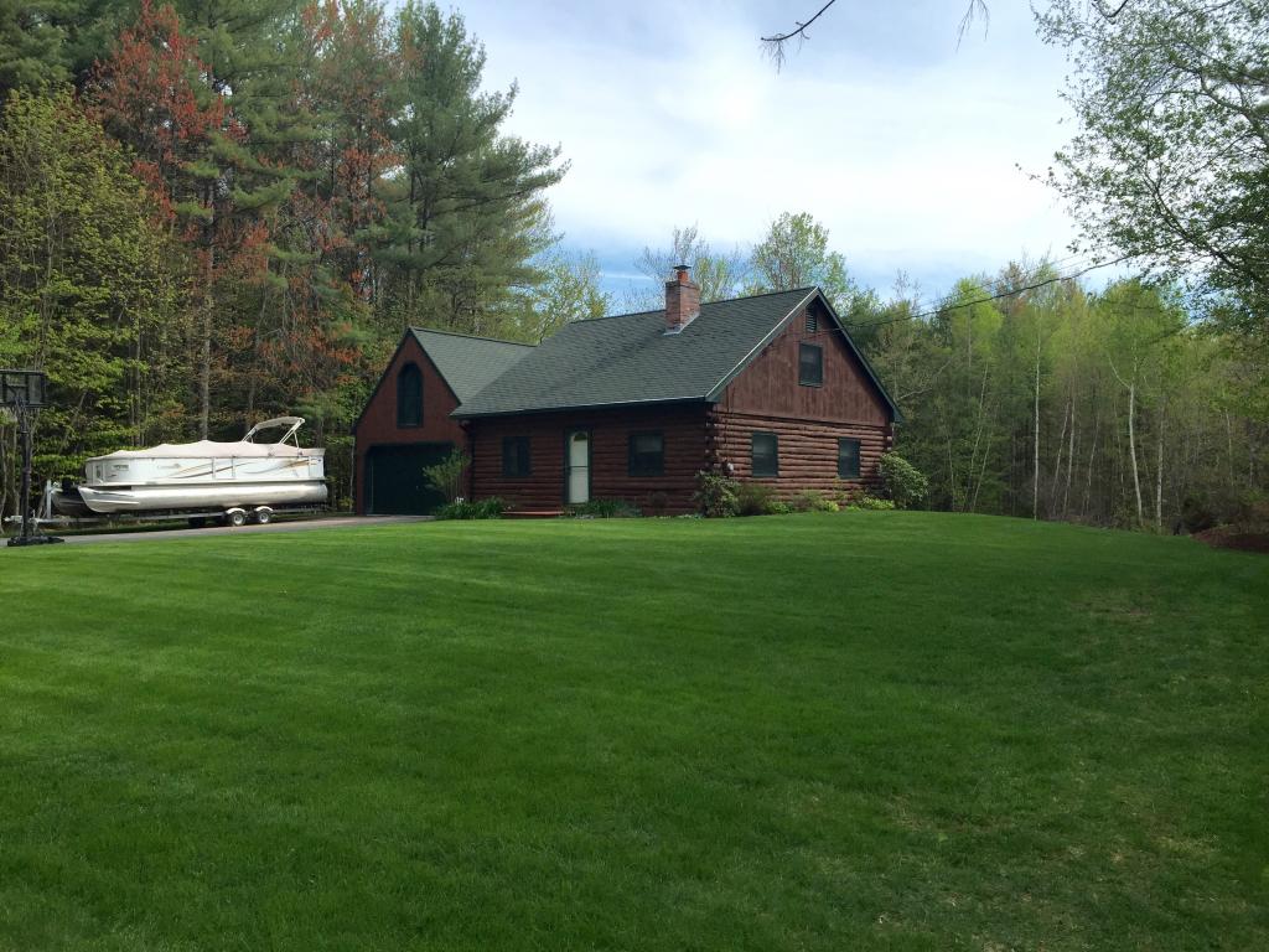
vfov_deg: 48.2
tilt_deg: -0.5
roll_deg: -0.3
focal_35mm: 29
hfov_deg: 61.7
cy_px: 476
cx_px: 634
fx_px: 1063
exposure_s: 1/1522
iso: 32
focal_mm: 4.15
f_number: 2.2
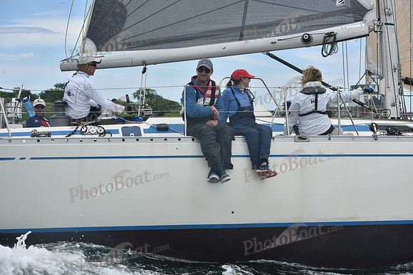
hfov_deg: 28.8
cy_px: 138
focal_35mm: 70
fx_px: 803
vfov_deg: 19.5
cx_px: 206
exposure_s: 1/1000
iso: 250
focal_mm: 70
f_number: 6.3
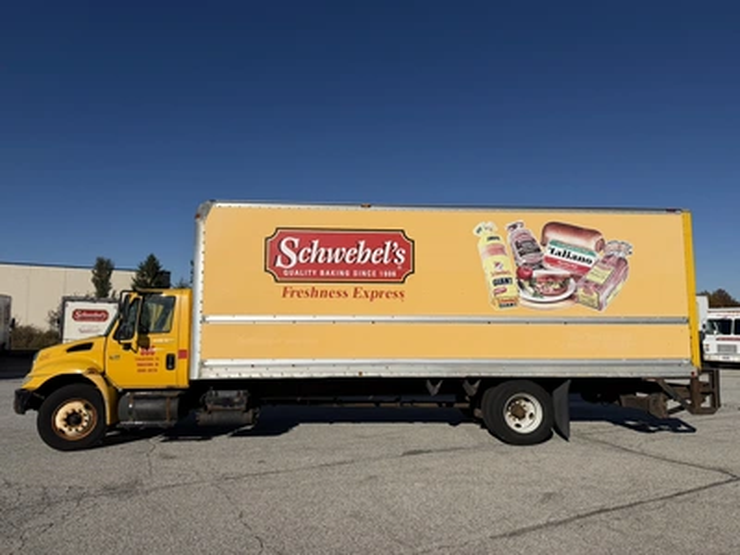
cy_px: 278
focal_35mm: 24
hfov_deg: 71.6
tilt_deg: +5.1
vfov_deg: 56.8
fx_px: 513
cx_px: 370
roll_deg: -0.9
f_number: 1.78
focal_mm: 6.76
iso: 100
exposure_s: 1/17544
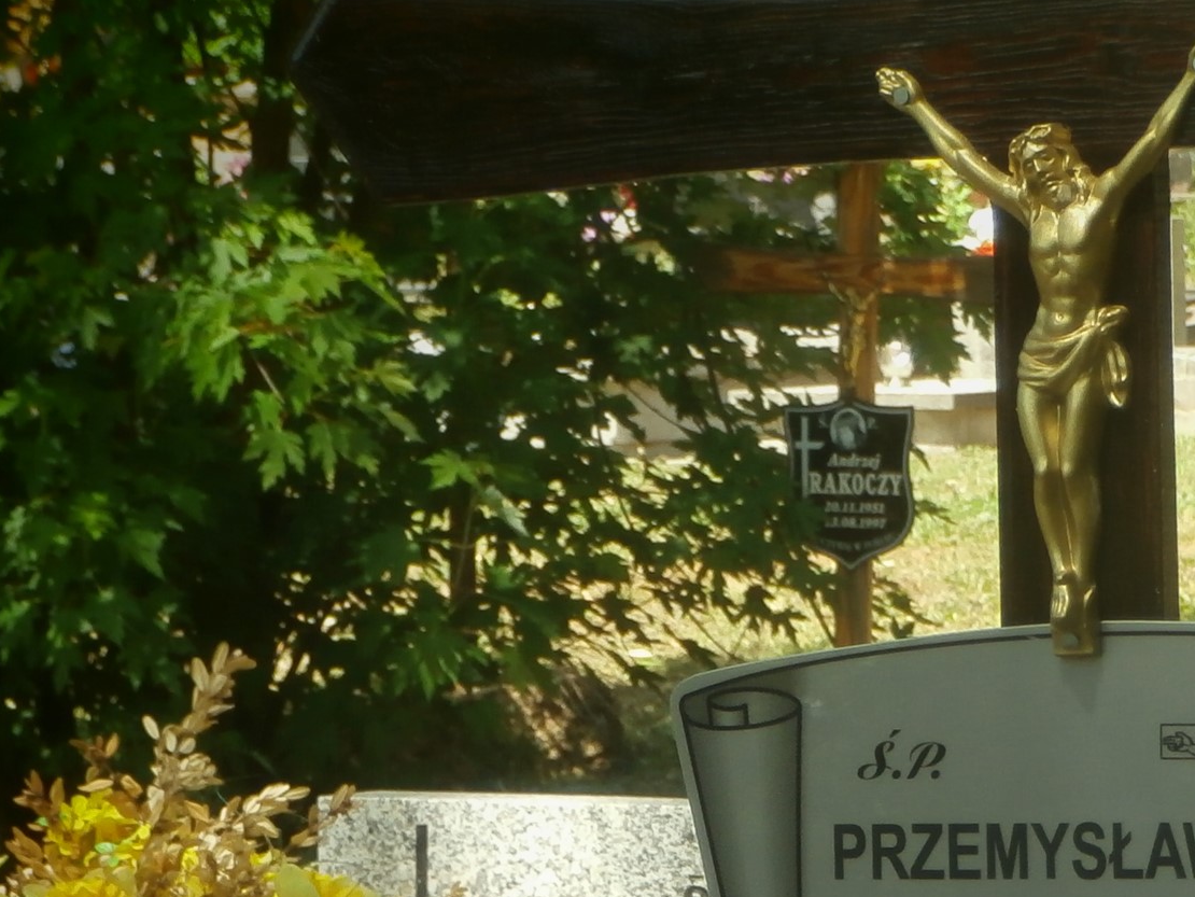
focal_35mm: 232
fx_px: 8011
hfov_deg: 8.5
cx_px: 1110
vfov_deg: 6.4
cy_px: 1157
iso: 100
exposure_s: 1/125
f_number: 5
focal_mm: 15.16
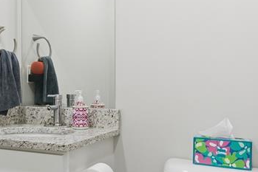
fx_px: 337
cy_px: 89
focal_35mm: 47
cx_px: 69
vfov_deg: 28.7
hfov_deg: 40.9
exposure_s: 1/200
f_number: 4
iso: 100
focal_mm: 16
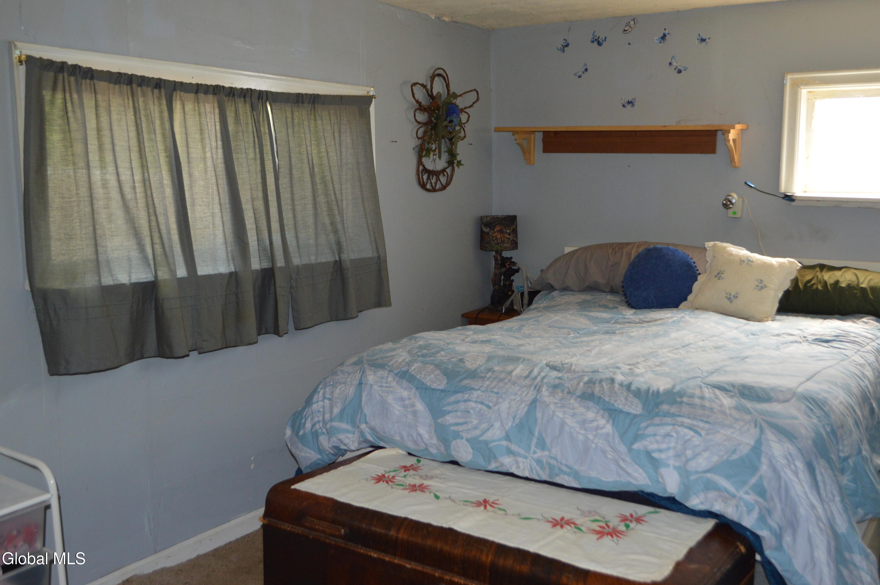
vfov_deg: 36.8
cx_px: 440
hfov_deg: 53.2
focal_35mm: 36
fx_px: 879
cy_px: 292
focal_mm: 24
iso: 800
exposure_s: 1/60
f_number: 4
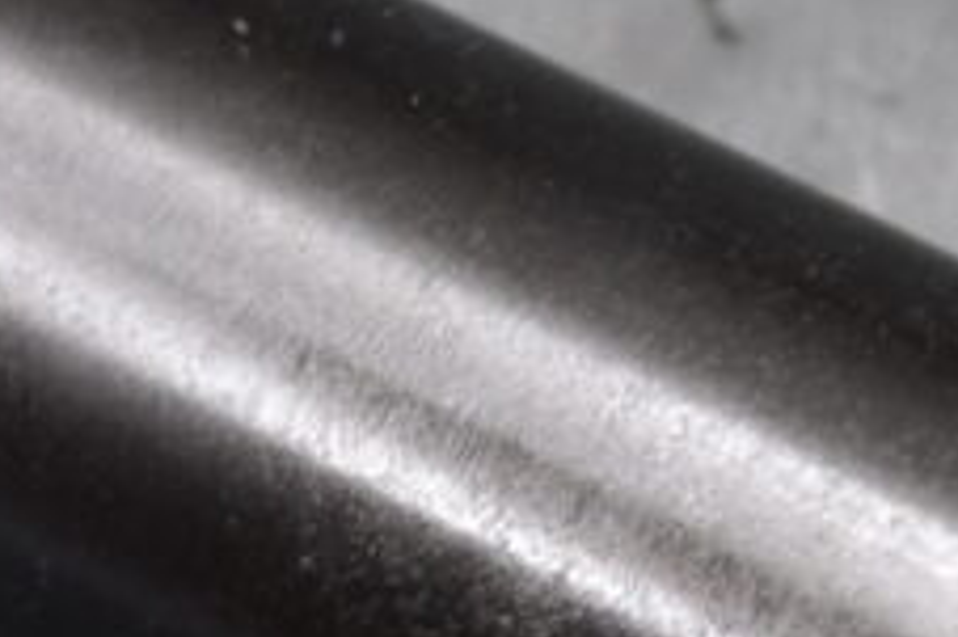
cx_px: 384
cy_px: 489
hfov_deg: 6.8
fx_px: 8004
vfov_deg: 4.6
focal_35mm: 301
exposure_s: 1/30
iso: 400
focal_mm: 38
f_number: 5
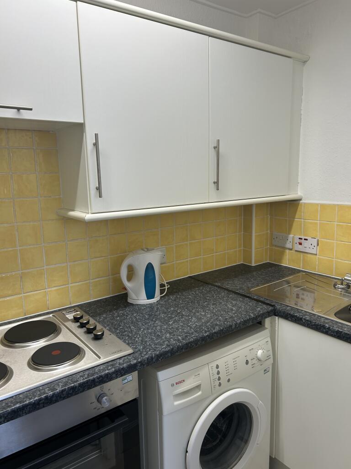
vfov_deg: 67.3
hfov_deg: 53.1
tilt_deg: -11.2
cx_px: 176
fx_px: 352
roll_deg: +1.2
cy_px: 234
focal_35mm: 26
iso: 40
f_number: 1.5
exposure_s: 1/152
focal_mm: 5.7
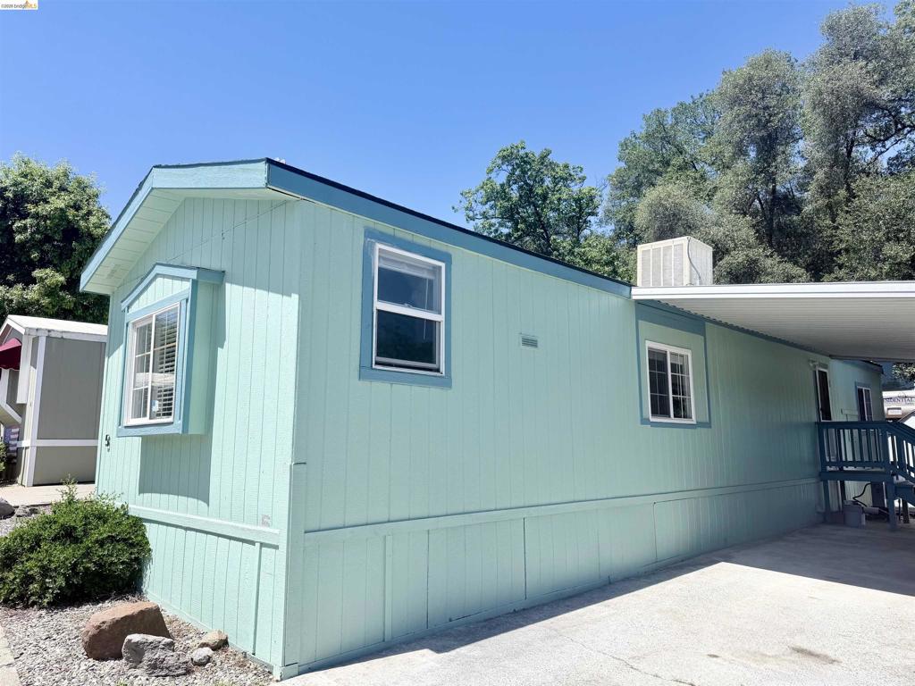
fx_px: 634
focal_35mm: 24
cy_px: 343
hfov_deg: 71.6
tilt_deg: +8.7
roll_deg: +0.8
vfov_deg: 56.8
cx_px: 458
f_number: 1.78
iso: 80
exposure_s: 1/4167
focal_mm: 6.76
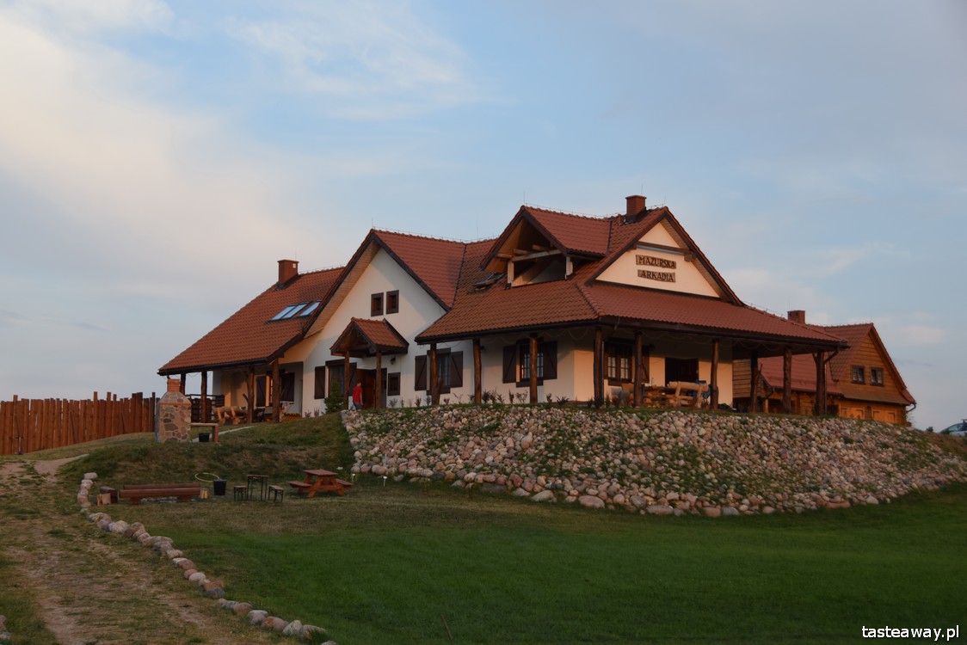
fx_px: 1612
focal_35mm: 60
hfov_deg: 33.4
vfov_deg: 22.6
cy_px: 322
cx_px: 484
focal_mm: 40
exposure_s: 1/125
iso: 100
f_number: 5.6
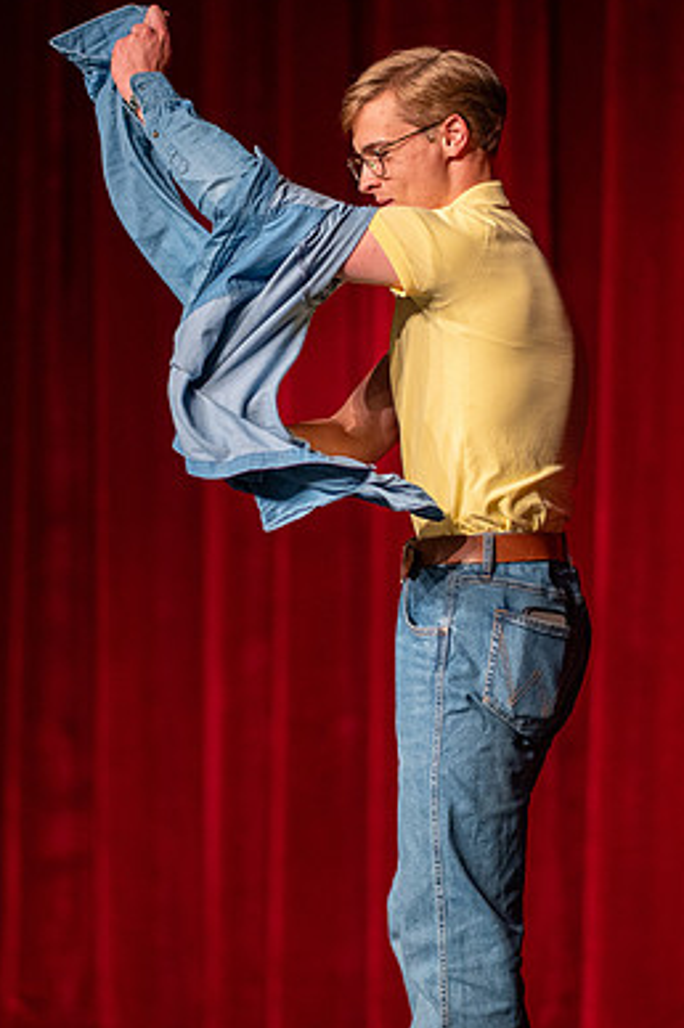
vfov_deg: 10.5
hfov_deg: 7.0
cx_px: 379
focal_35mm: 196
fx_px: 5596
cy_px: 445
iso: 1600
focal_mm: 105
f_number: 1.4
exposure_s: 1/1000
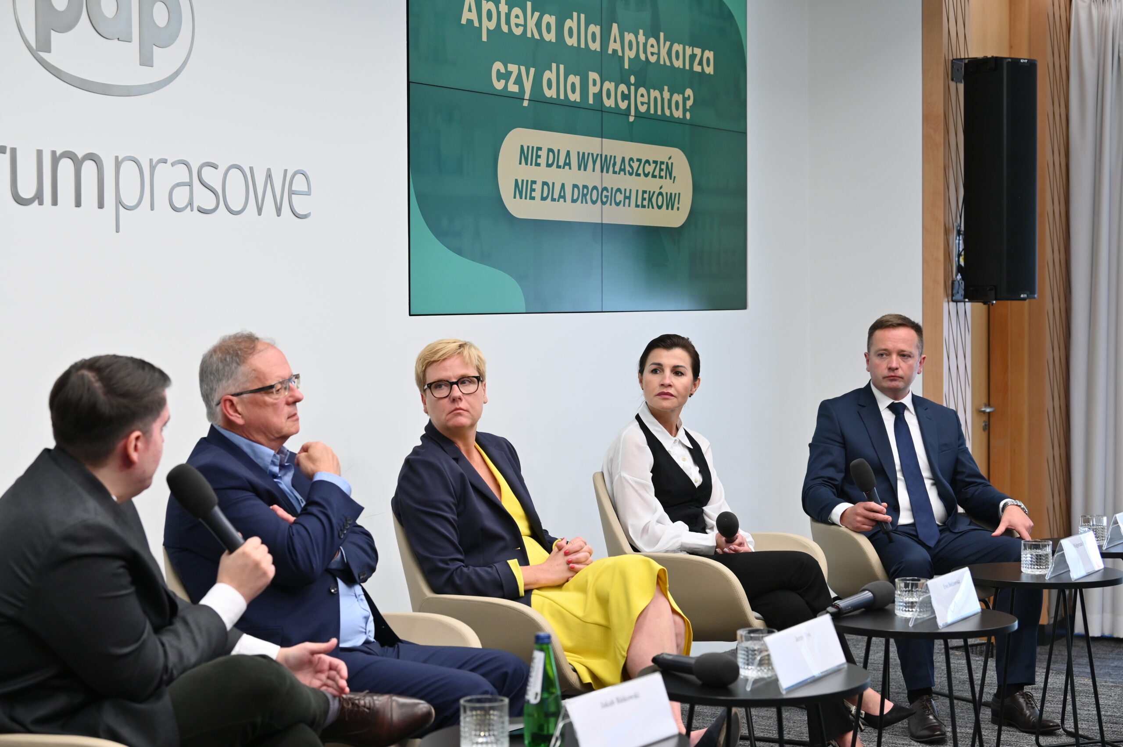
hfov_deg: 28.9
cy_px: 374
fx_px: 2182
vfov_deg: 19.4
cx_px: 562
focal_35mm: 70
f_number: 5
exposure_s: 1/160
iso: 640
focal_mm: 70
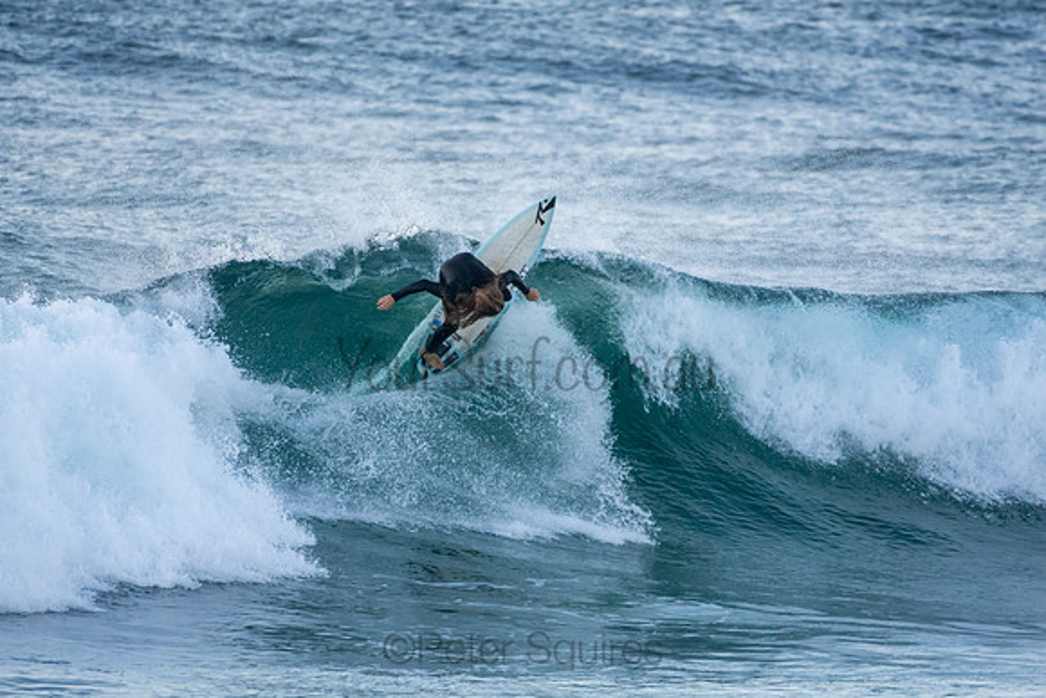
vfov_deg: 1.8
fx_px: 21796
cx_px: 523
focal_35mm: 750
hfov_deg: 2.7
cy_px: 349
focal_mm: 500
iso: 1600
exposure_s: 1/1250
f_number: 5.6
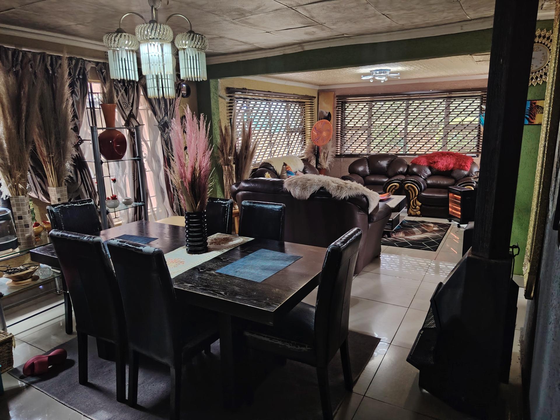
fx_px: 388
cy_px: 210
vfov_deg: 56.8
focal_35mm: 24
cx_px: 280
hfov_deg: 71.6
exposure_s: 1/20
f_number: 1.75
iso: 1103
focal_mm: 5.25
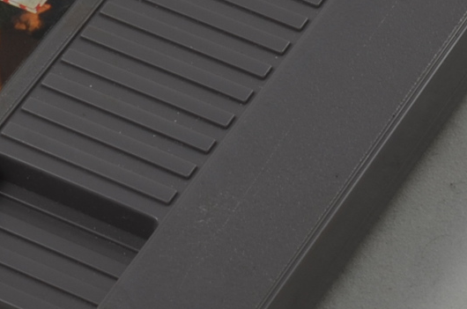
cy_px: -109
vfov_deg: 4.9
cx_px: 153
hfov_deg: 7.4
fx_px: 3612
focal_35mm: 279
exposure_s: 1/3
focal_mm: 40
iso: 100
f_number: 20
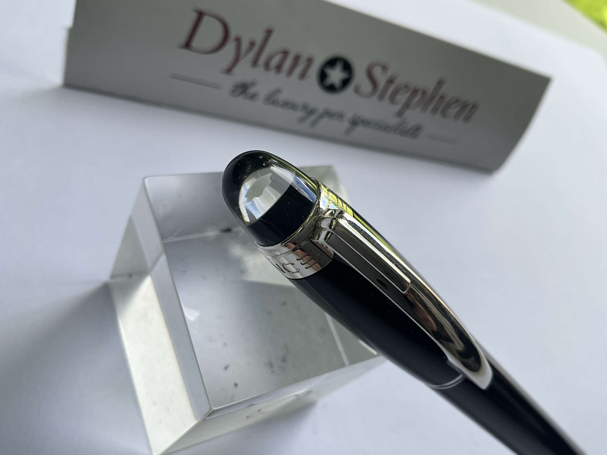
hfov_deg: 61.7
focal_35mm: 29
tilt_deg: -48.9
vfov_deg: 48.2
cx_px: 304
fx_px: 509
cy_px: 228
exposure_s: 1/154
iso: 20
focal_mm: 3
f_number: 1.8
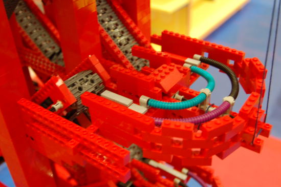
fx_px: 328
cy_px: 89
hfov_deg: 46.4
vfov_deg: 31.8
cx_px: 155
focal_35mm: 42
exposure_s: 1/10
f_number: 4
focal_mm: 24
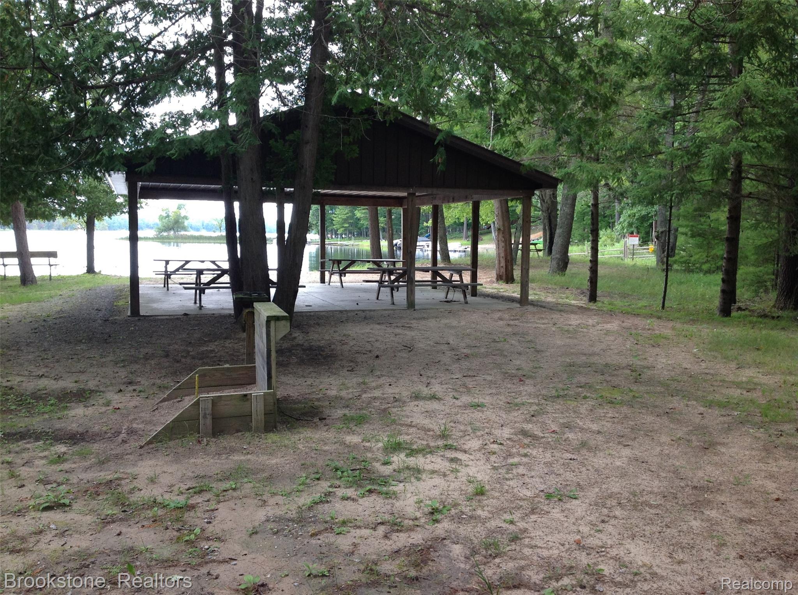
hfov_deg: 52.7
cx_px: 399
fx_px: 806
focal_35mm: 35
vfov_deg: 40.6
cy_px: 298
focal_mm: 4.28
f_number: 2.4
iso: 64
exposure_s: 1/120
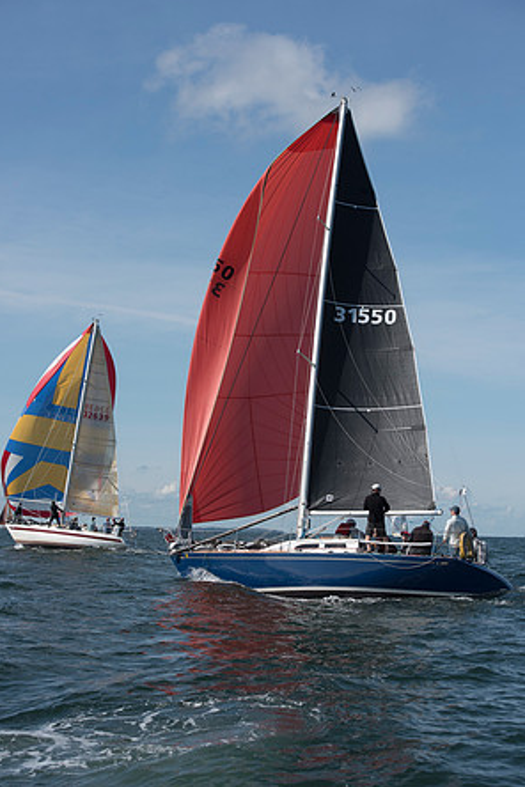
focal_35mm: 71
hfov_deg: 19.2
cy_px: 392
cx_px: 261
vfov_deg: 28.5
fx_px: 1553
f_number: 7.1
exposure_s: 1/1250
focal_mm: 70
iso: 250
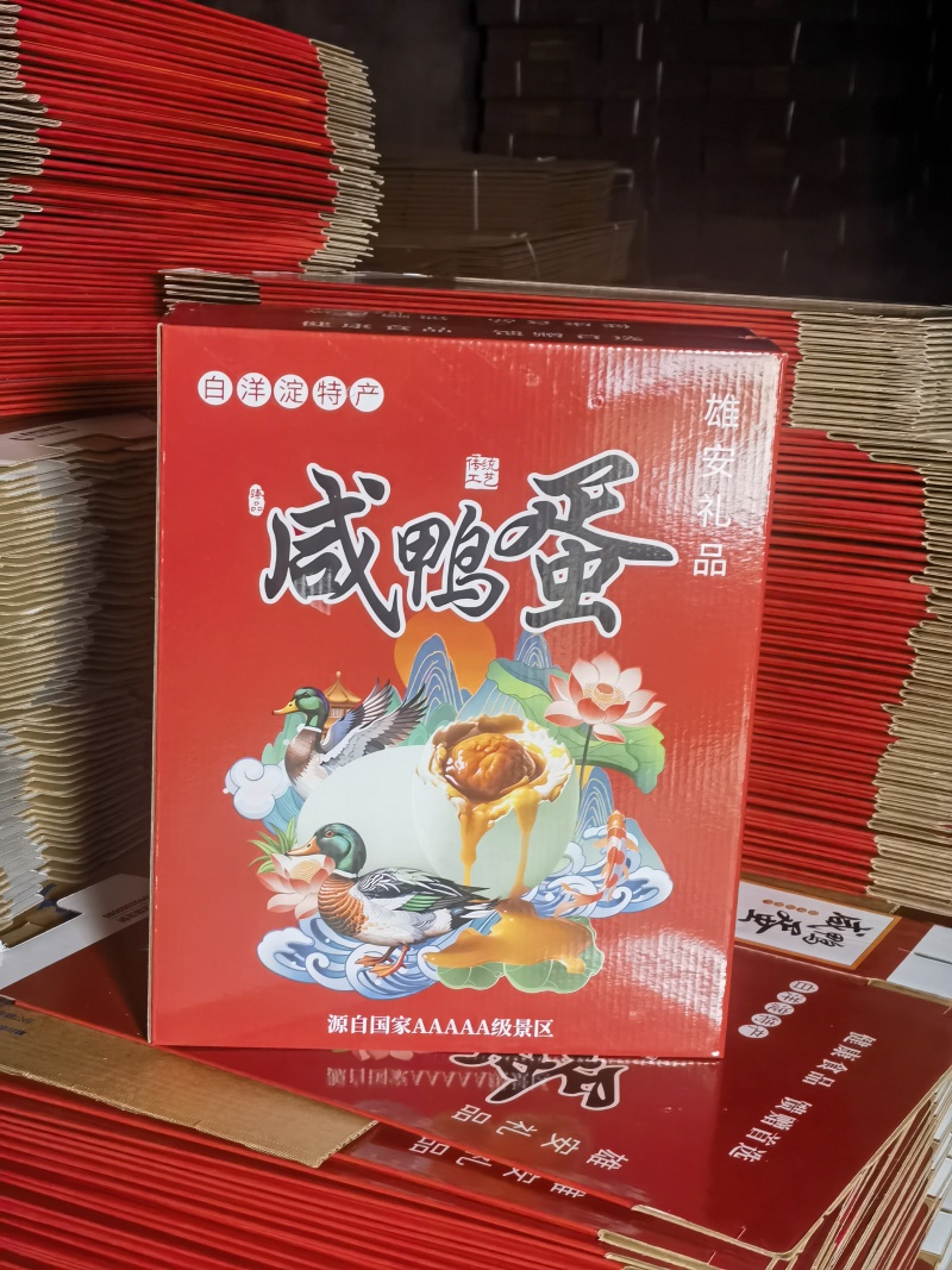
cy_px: 635
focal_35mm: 60
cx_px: 476
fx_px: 2201
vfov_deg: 32.2
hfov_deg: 24.4
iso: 160
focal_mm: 6.67
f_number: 1.9
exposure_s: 1/99.4
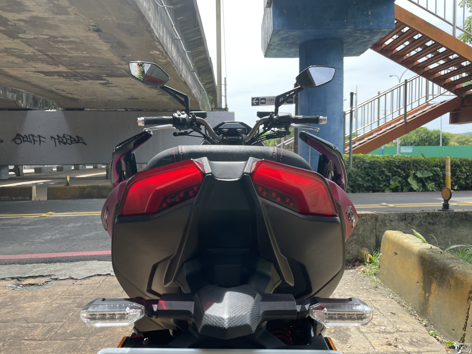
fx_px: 355
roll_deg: +0.3
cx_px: 236
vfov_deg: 53.1
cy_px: 177
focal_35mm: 26
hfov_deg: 67.3
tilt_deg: -3.6
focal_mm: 4.2
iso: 32
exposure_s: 1/720
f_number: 1.6
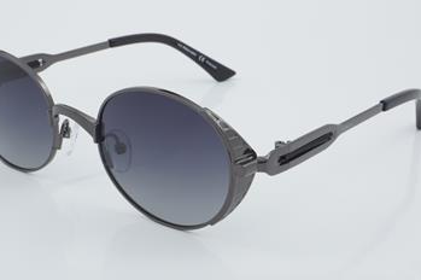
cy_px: 132
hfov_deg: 23.7
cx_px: 193
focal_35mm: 86
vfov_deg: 15.9
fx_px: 1005
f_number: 32
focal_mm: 50
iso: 100
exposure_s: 1/4
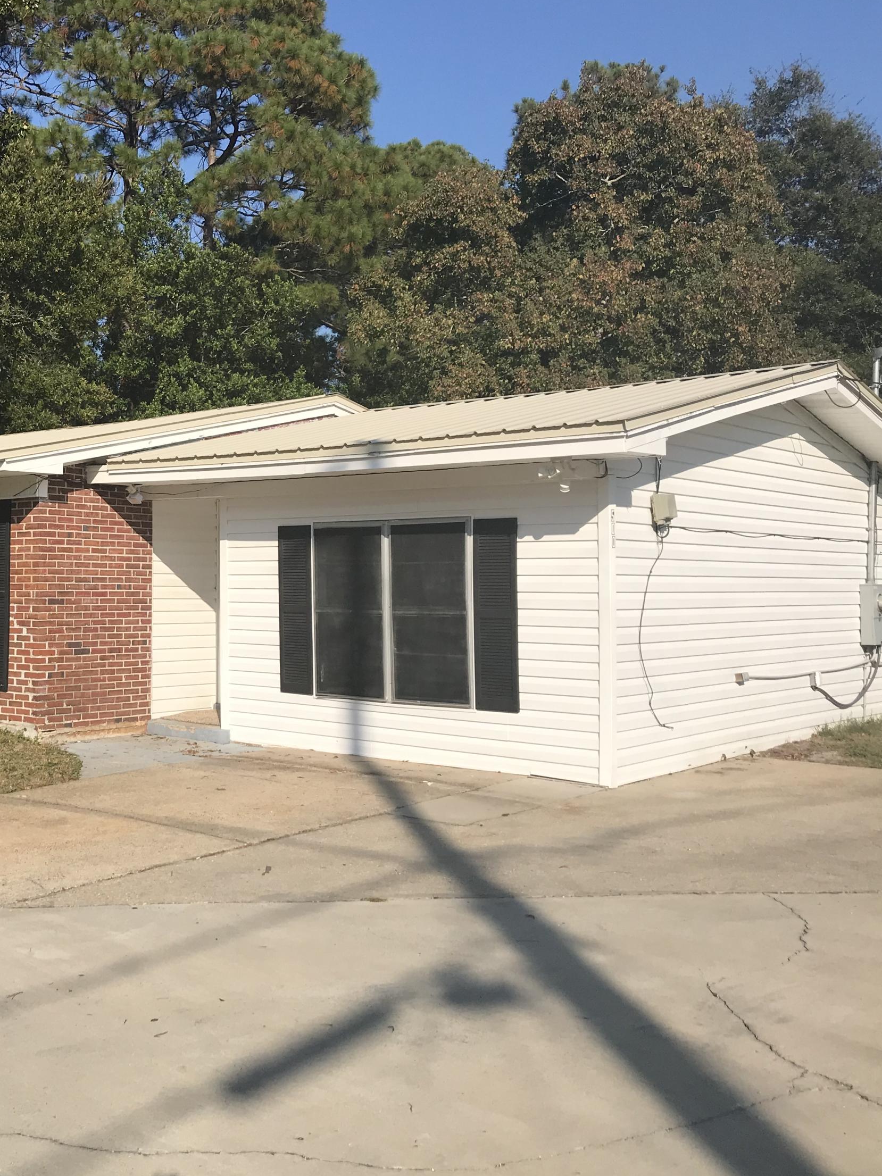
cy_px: 593
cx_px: 160
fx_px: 1291
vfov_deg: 49.0
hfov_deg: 36.3
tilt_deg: -1.3
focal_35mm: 38
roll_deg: -0.4
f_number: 1.8
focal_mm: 3.99
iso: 20
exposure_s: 1/4000
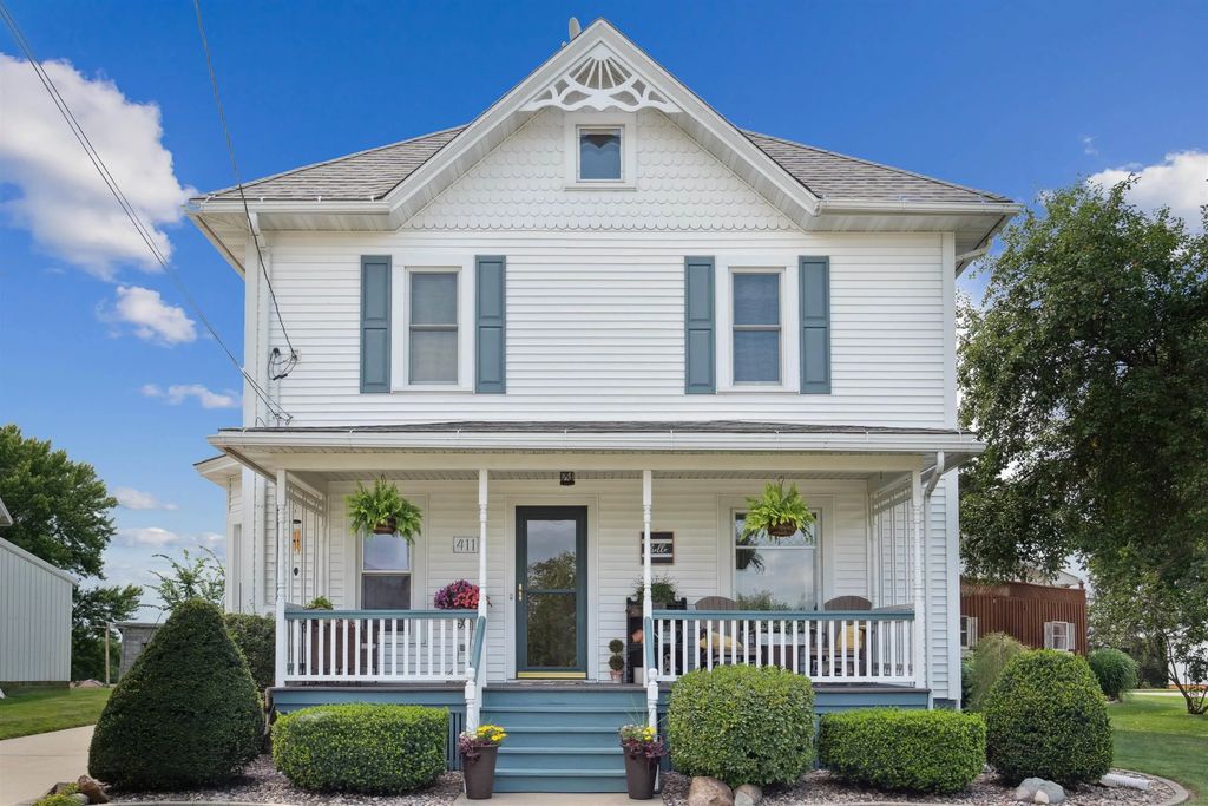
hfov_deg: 61.9
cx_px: 604
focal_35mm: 30
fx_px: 1007
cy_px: 403
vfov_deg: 43.6
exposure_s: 1/400
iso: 250
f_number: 9
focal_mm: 30
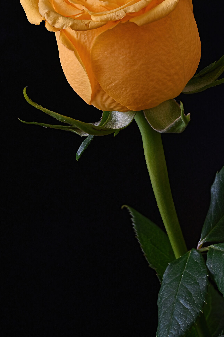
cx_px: 137
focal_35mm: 230
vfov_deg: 8.9
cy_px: 106
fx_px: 2149
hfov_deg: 6.0
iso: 800
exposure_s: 6
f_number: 16
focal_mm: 165
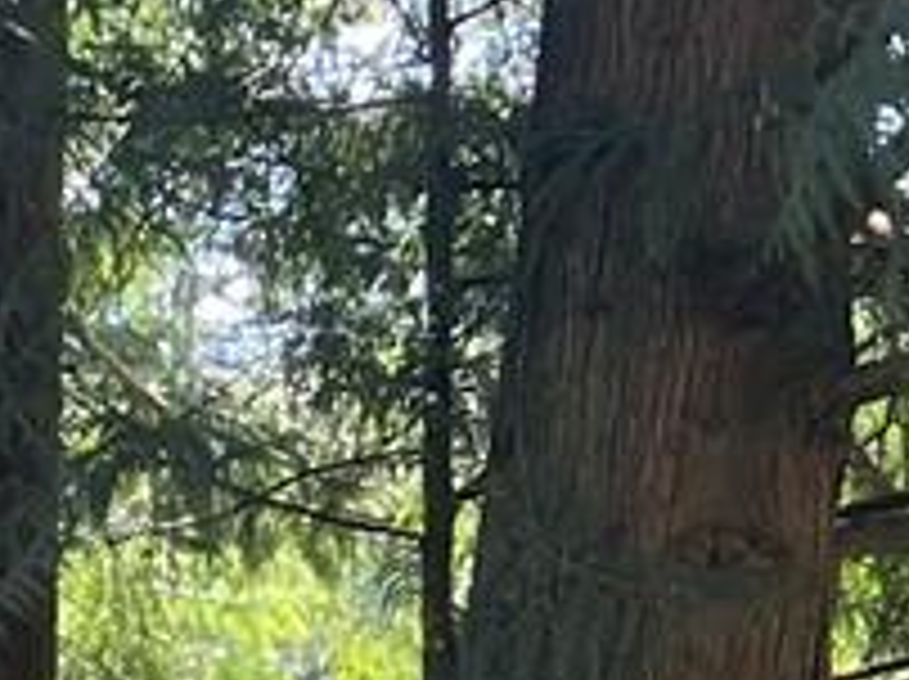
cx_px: -698
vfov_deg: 7.0
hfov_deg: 9.2
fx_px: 5403
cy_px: 1355
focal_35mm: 206
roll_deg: -0.7
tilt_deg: -0.7
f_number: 1.5
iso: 64
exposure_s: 1/140
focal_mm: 5.7
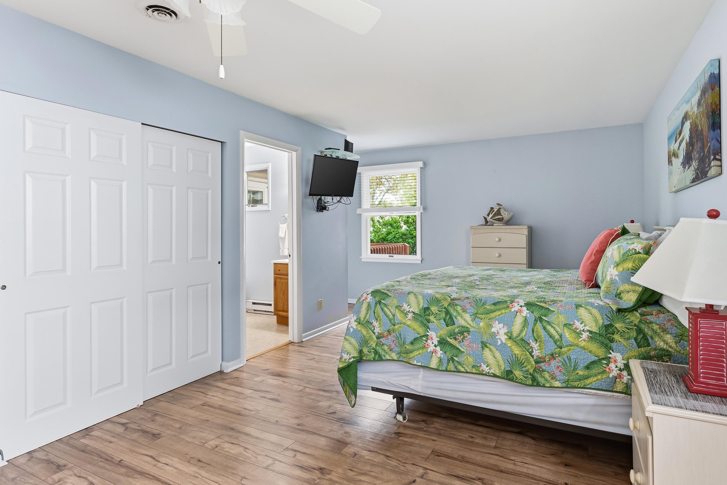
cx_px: 388
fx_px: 386
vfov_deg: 64.2
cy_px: 227
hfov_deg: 86.4
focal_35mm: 19
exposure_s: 1/10
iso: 640
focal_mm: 17.1
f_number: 7.1
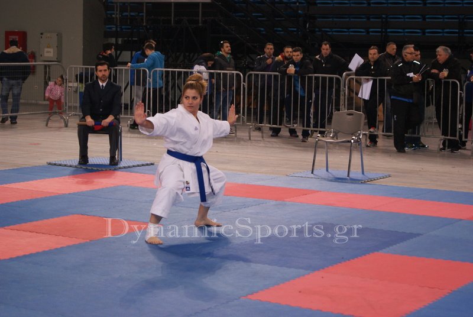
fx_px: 1086
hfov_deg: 24.6
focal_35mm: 82
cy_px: 158
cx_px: 236
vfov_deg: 16.6
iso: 400
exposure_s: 1/80
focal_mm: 55
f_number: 5.6
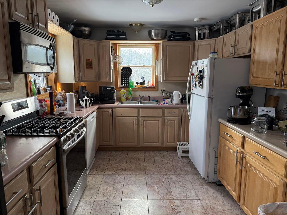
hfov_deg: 71.6
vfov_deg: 56.8
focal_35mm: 24
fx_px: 199
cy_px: 108
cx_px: 144
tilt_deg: -9.1
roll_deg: -0.1
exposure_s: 1/214
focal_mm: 6.76
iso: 200
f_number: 1.78
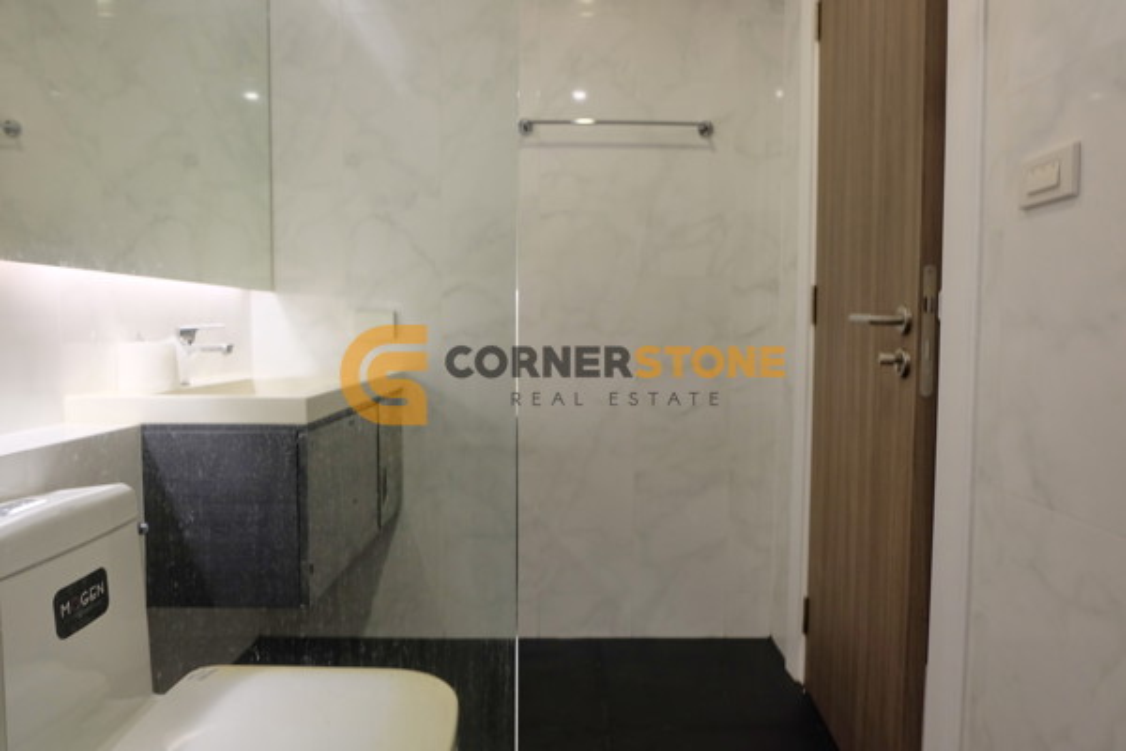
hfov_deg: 73.7
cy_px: 376
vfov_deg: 53.1
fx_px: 751
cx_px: 563
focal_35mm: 24
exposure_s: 1/30
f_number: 3.5
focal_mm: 16
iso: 400
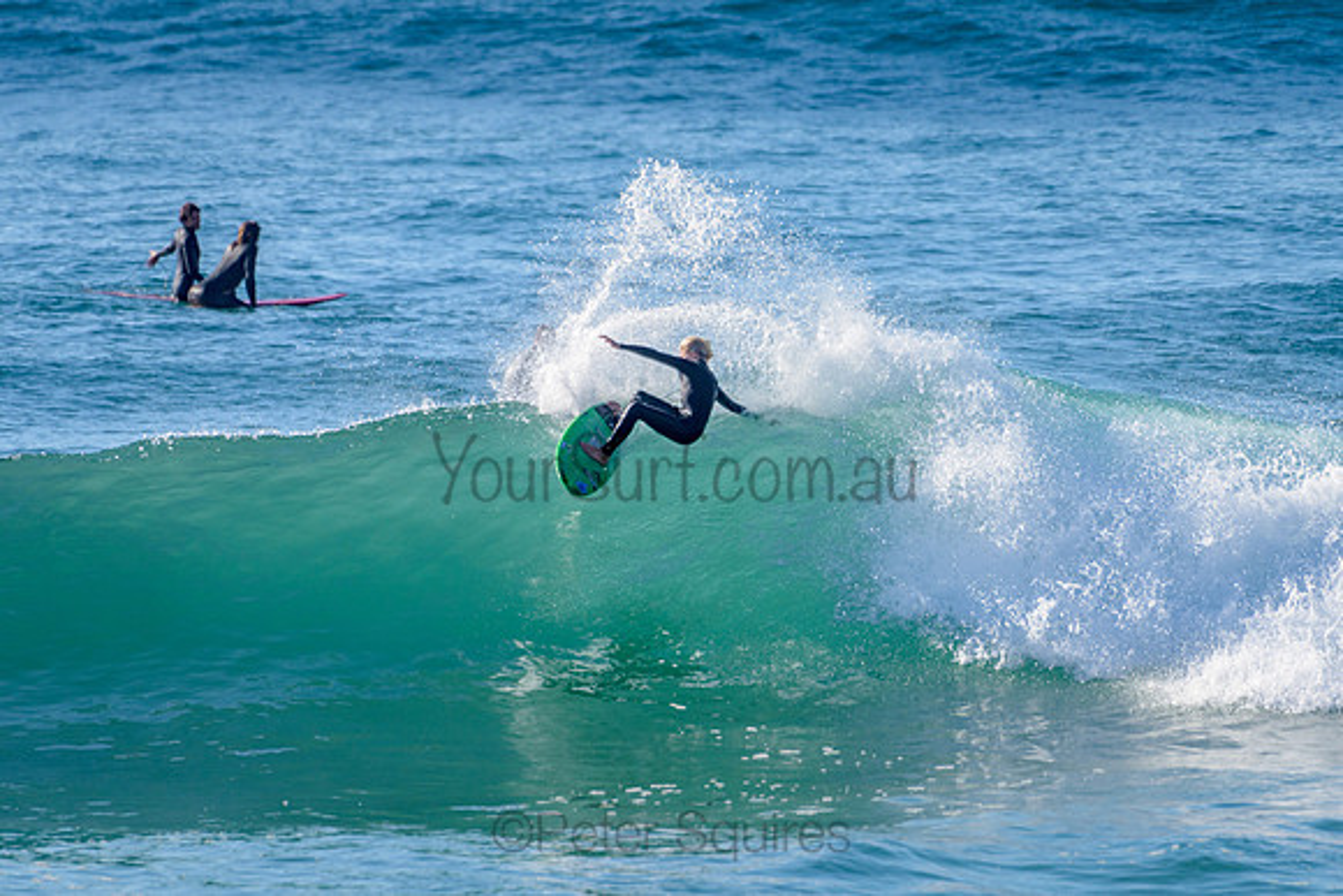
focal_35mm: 613
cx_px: 672
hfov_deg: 3.4
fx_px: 22881
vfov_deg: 2.2
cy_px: 448
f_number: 5.6
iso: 180
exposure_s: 1/2000
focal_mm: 500
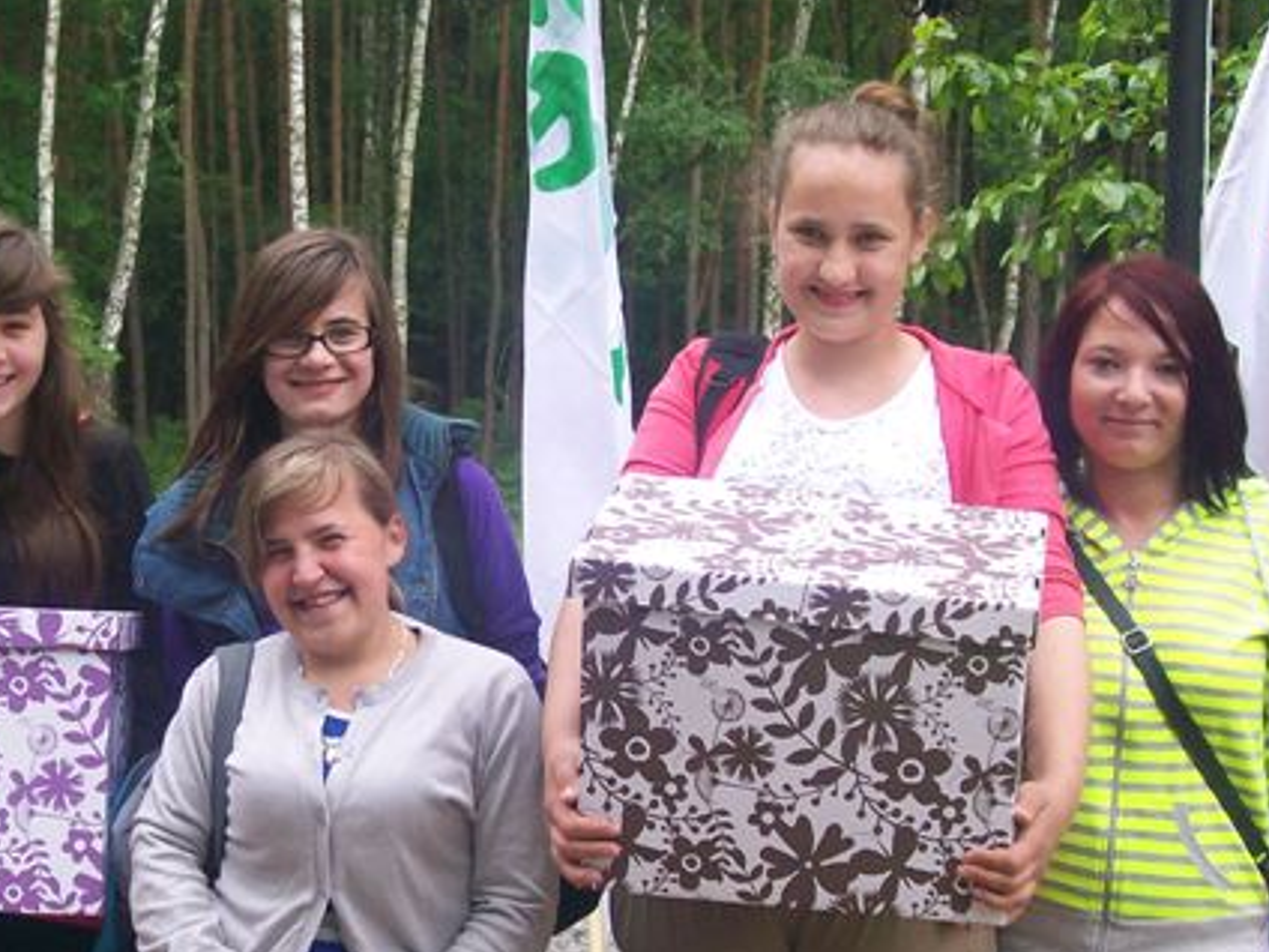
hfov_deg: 22.9
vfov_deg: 17.3
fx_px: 3116
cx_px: 437
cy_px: 575
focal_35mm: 85
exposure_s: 1/117
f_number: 3
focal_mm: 7.6
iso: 80
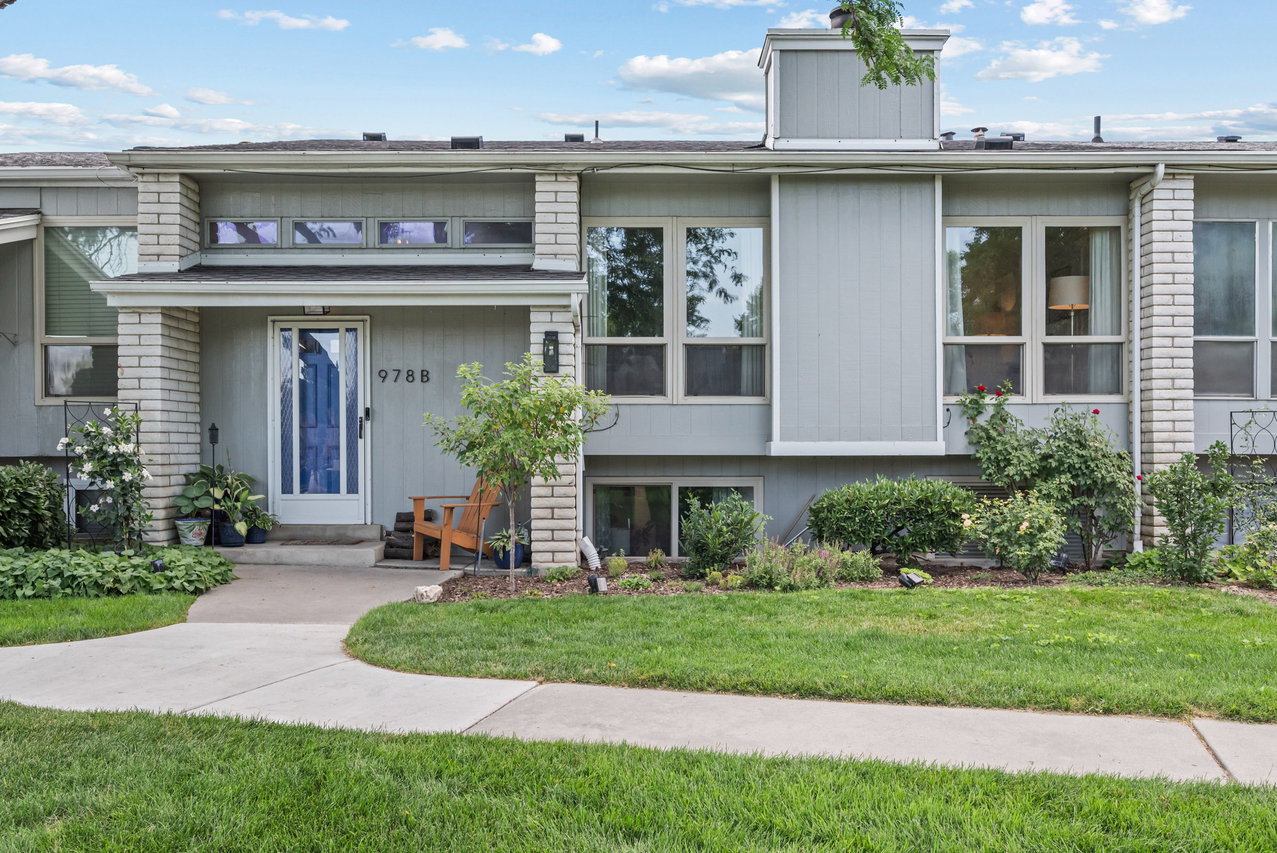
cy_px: 426
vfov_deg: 43.6
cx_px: 638
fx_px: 1065
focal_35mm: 30
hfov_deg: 61.9
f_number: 8
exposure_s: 1/250
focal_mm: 30
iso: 800
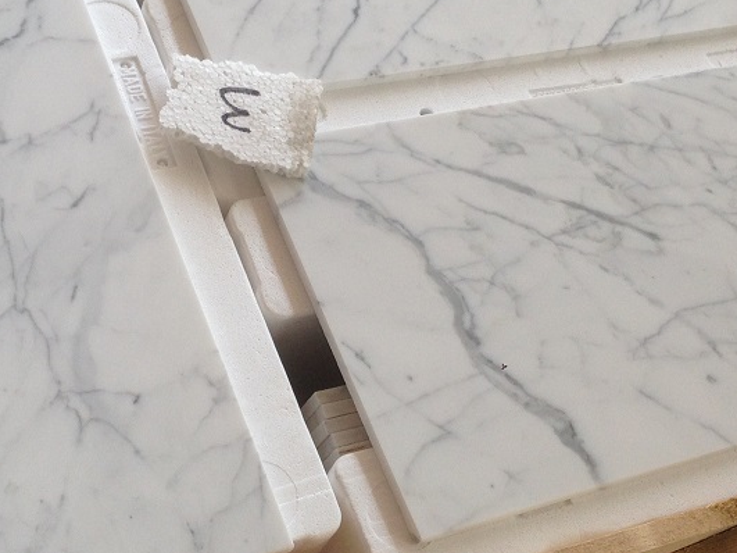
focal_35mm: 67
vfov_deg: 21.9
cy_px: 224
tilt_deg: -53.0
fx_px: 1426
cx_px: 276
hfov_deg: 28.9
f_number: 2.4
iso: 64
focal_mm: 4.12
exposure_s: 1/120
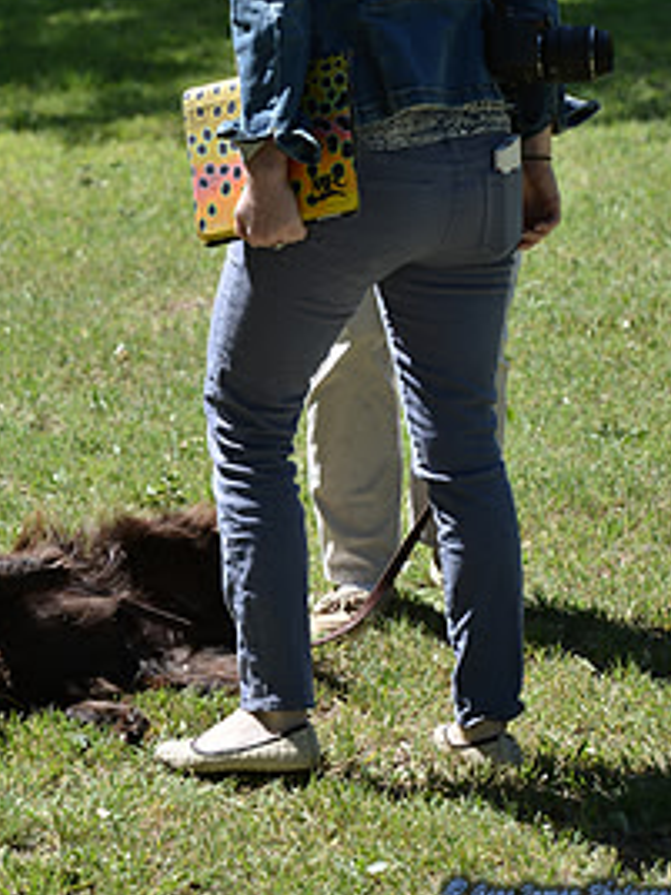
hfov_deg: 6.8
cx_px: 217
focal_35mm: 218
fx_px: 5634
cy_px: 167
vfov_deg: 9.1
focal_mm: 135
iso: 100
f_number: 6.3
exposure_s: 1/250
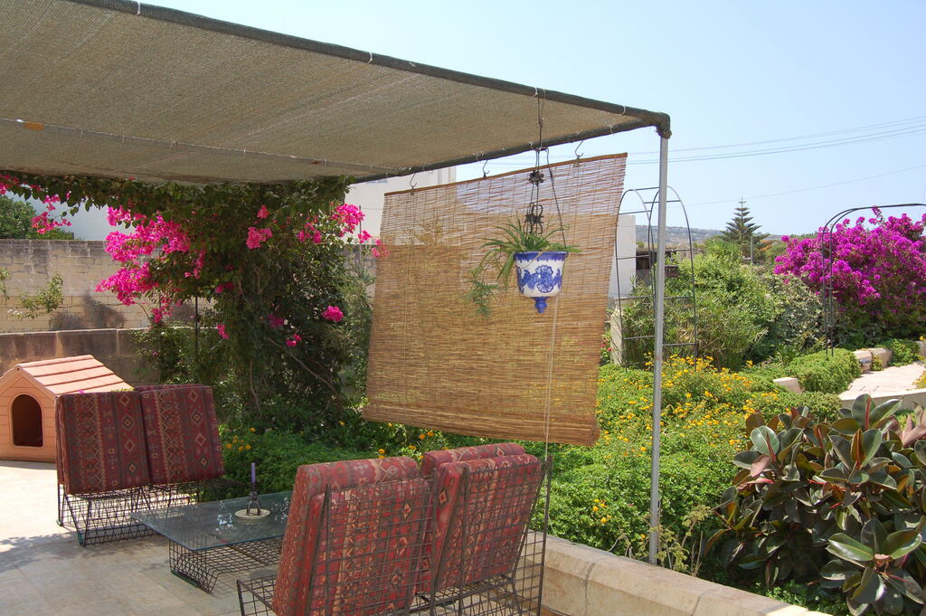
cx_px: 463
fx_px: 887
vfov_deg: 38.3
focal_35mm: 34
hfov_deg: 55.1
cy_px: 308
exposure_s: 1/500
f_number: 5.6
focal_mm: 23
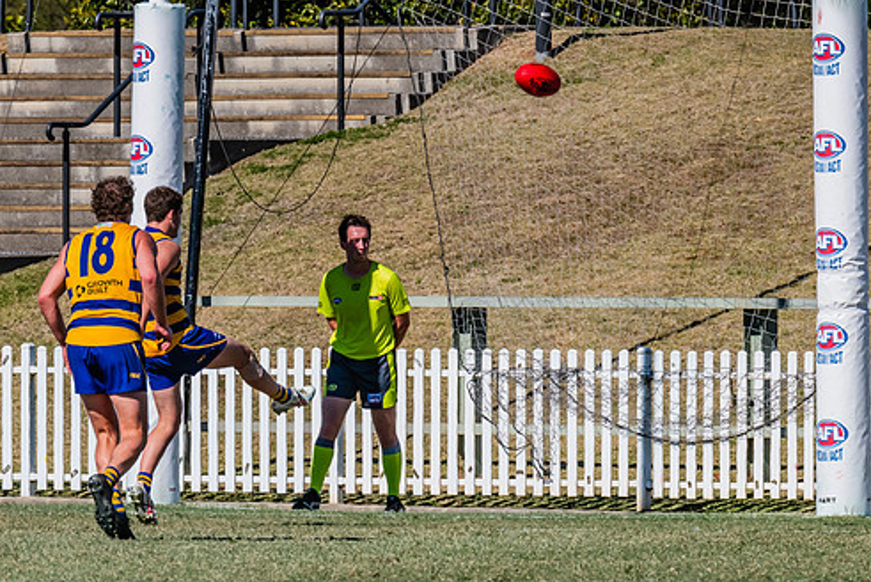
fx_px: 18422
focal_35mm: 761
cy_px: 294
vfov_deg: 1.8
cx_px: 230
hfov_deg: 2.7
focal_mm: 420
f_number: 14
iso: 800
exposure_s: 1/1600
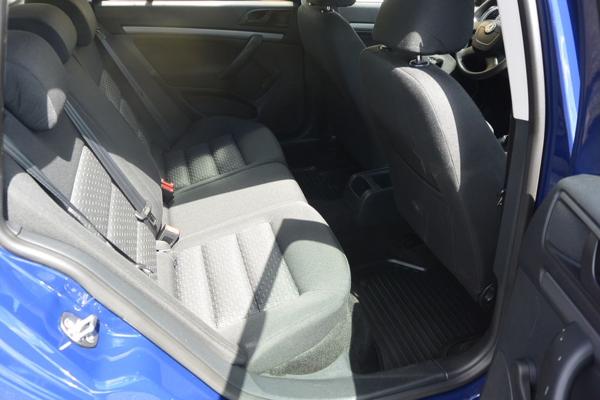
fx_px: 450
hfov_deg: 67.4
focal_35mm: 27
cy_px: 200
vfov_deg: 47.9
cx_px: 300
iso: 160
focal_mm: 10
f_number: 3.5
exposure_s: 1/160
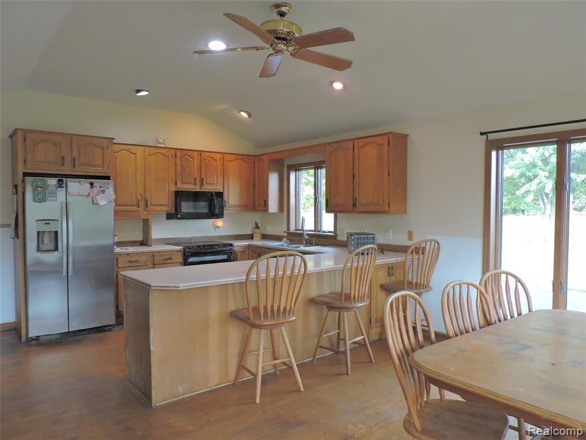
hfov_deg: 71.6
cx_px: 293
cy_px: 220
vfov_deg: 56.8
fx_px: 406
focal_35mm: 24
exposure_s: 1/50
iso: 800
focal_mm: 4.3
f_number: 3
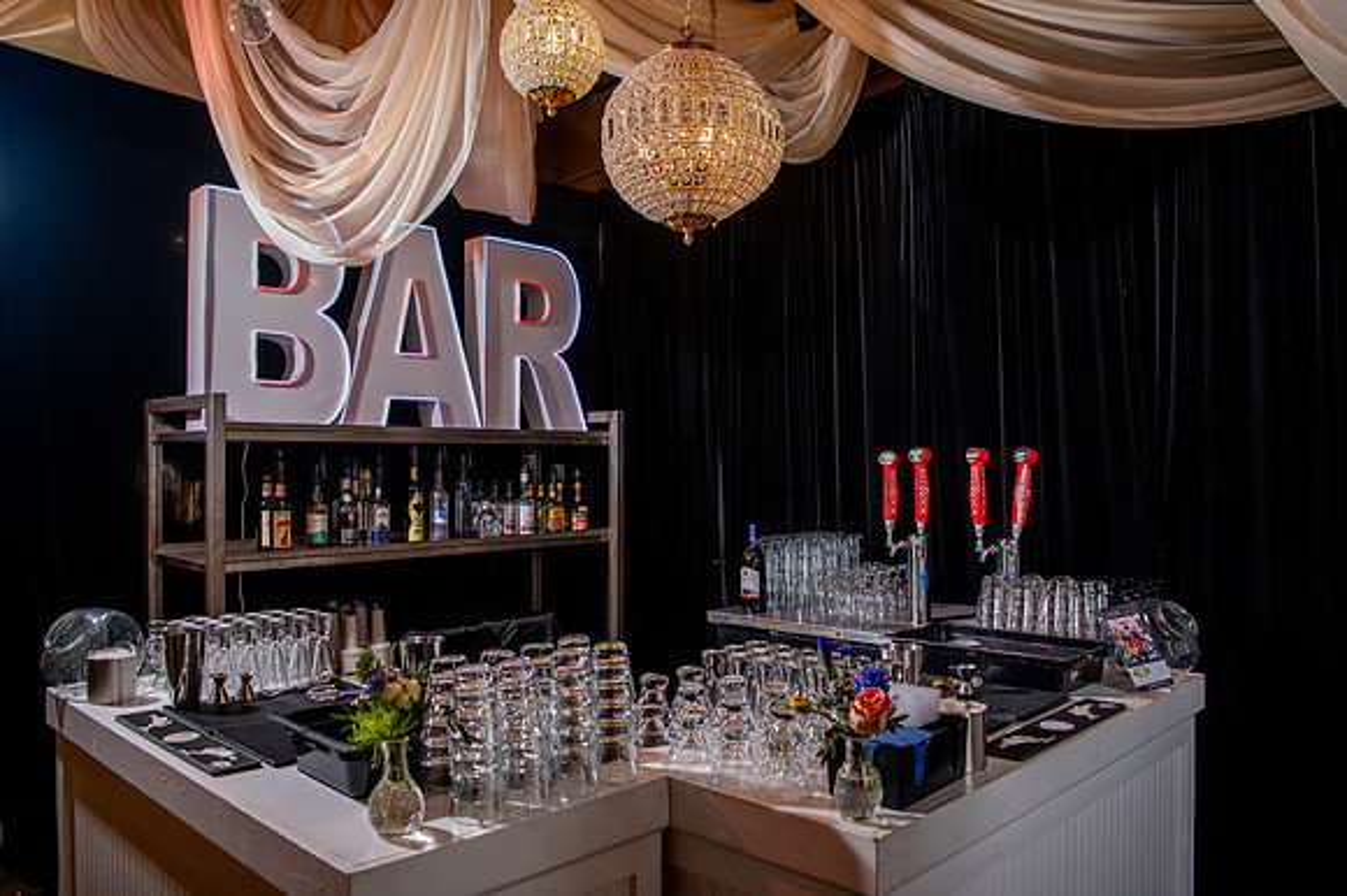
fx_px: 944
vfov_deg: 50.8
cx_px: 649
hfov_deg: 71.0
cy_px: 454
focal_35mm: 25
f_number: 3.5
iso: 1250
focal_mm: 24
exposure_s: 1/320
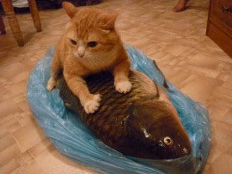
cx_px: 116
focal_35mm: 33
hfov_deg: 55.4
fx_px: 221
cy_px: 87
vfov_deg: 42.9
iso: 800
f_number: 2.8
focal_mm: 5.5
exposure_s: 1/13
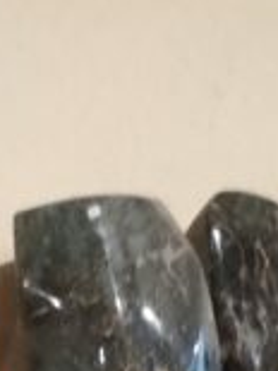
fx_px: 1844
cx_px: -213
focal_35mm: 172
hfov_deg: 8.3
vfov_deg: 8.8
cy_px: 1206
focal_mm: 4.75
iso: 753
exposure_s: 1/25
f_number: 1.8
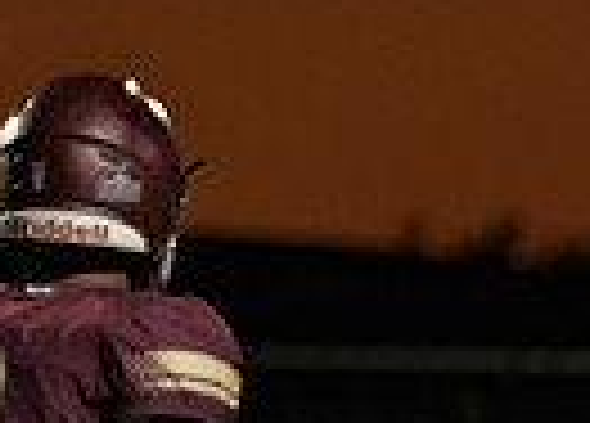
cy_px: 790
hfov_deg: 1.7
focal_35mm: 1164
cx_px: 1062
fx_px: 19535
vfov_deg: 1.2
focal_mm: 200
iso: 1600
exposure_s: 1/1000
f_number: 2.8
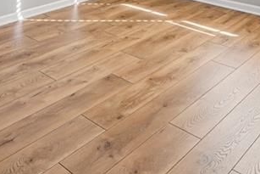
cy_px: -93
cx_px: 146
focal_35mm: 50
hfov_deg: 39.5
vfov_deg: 22.0
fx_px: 361
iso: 100
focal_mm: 15
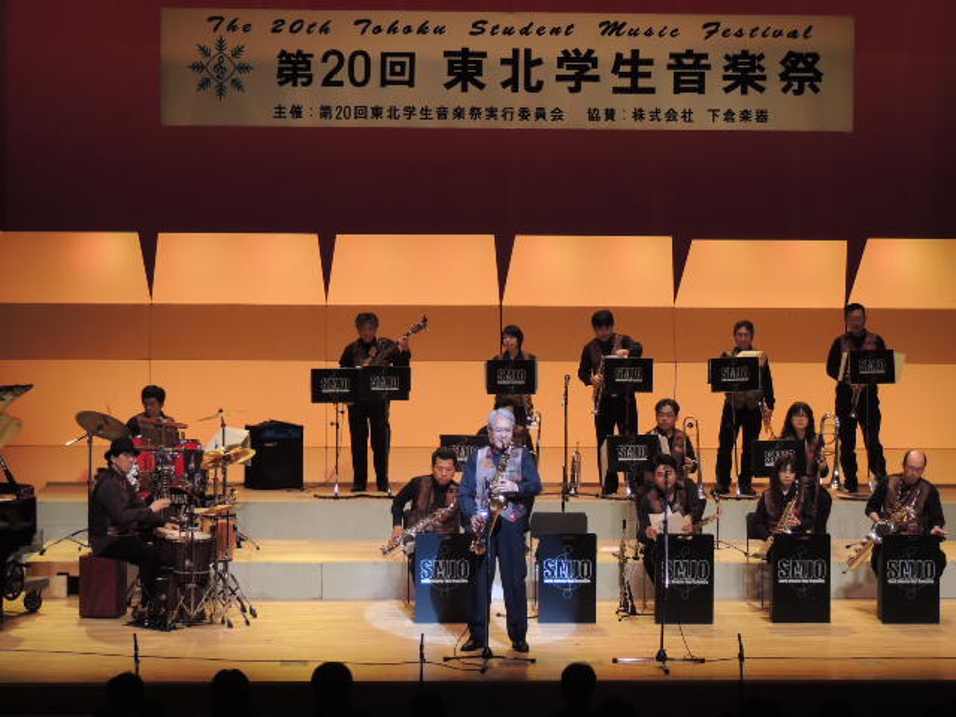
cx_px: 478
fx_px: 2486
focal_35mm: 90
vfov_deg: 16.4
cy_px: 358
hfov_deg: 21.8
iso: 400
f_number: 4.1
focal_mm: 16
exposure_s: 1/100
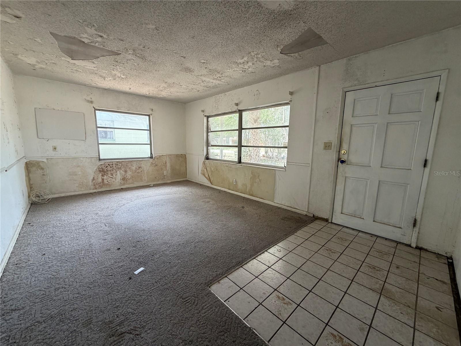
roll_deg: -0.9
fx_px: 186
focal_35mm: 14
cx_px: 230
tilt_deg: -8.7
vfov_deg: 85.7
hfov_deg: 102.1
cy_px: 173
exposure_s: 1/121
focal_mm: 2.22
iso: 200
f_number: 2.2
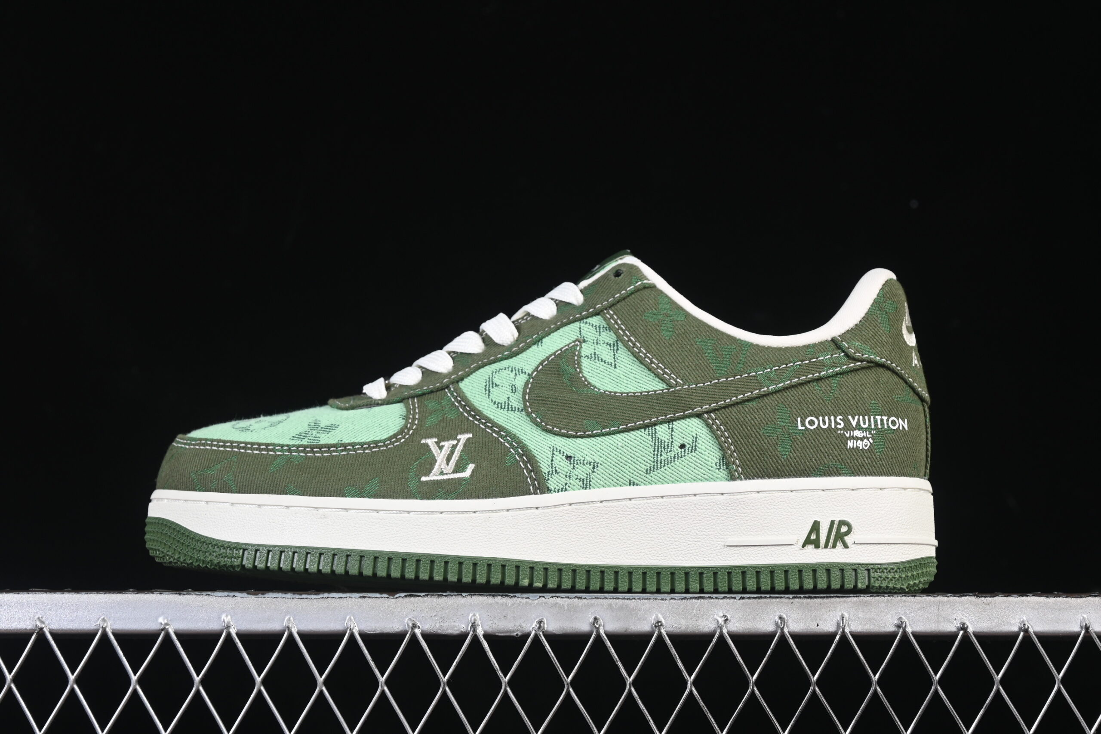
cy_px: 367
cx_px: 550
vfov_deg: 18.2
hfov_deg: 27.0
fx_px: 2294
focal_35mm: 75
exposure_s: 1/80
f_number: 7.1
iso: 160
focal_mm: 50
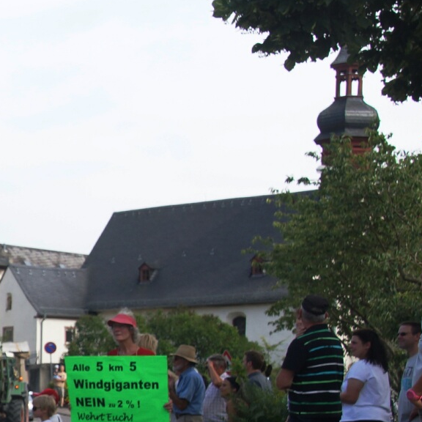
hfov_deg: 13.0
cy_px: 352
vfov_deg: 14.0
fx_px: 1710
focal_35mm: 124
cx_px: -281
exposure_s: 1/200
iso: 200
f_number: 6.7
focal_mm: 28
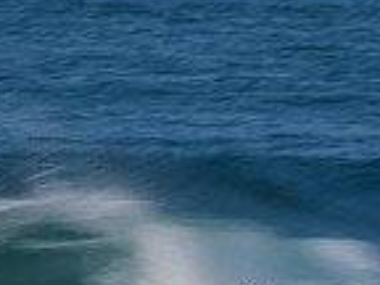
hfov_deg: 1.0
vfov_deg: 0.8
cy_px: 387
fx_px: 21264
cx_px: 303
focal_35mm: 1937
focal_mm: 500
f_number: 16
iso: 31
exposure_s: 1/13
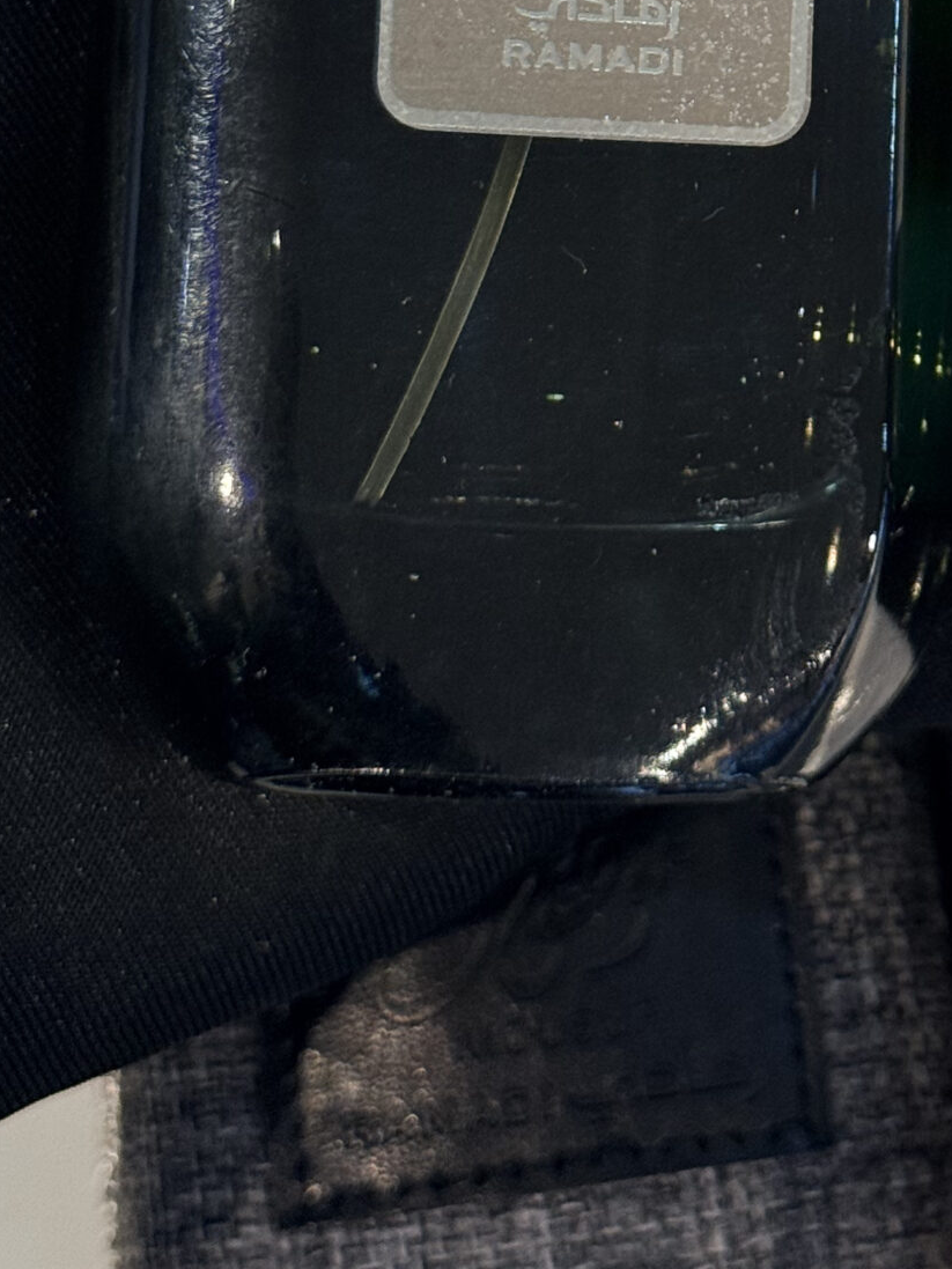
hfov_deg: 13.0
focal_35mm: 112
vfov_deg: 16.9
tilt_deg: -73.0
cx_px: 968
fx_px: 4106
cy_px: -193
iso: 64
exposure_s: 1/50
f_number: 1.78
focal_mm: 6.76
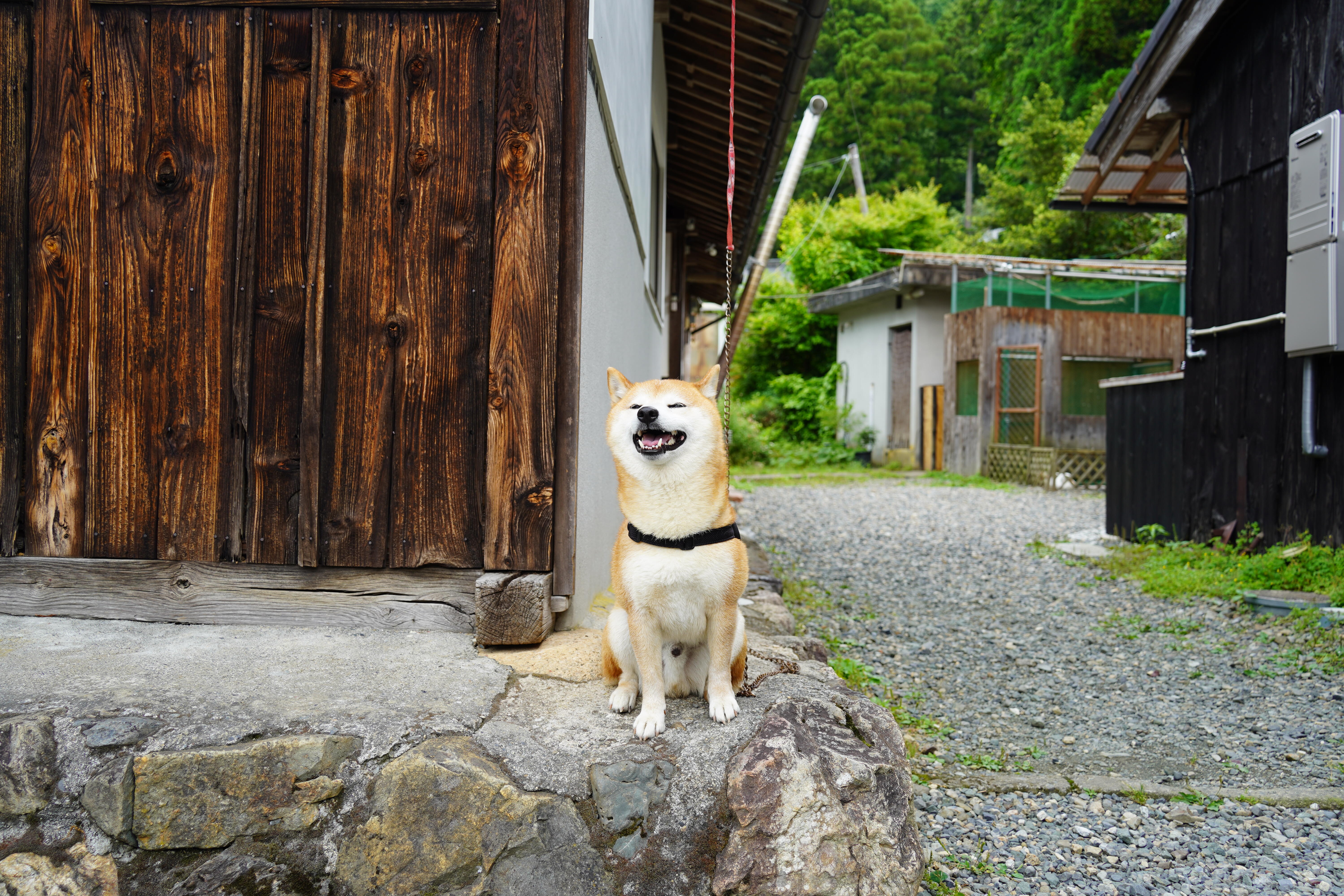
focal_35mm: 32
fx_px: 1195
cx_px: 672
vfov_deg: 41.1
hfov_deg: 58.7
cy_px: 448
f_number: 5
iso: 100
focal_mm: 32
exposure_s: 1/80
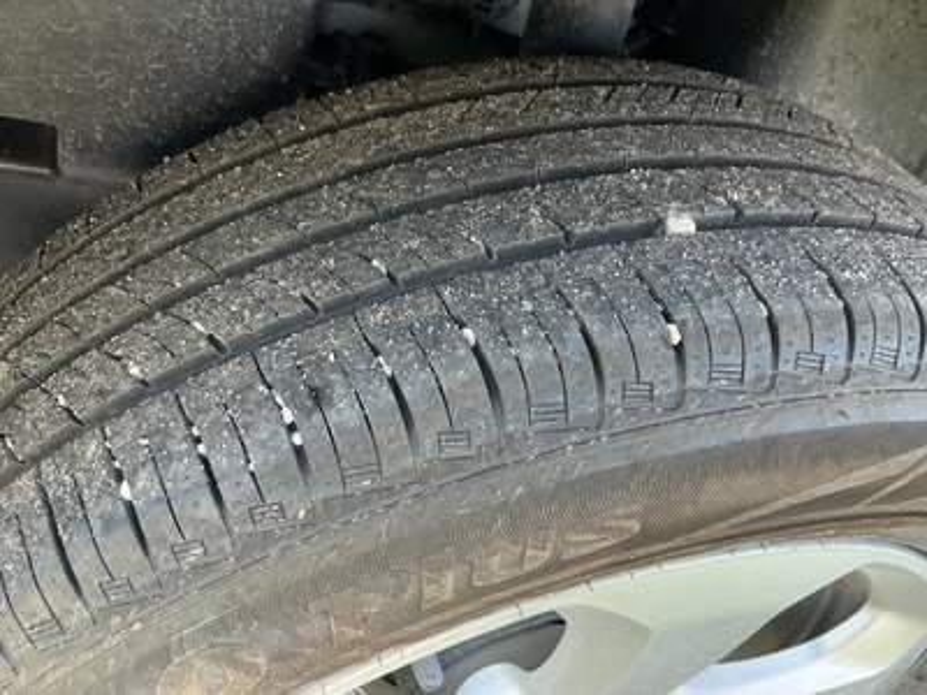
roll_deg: -24.5
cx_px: 464
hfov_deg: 63.4
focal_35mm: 28
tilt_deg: -41.3
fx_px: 750
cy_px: 348
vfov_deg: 49.7
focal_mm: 3
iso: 50
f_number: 1.8
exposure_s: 1/122
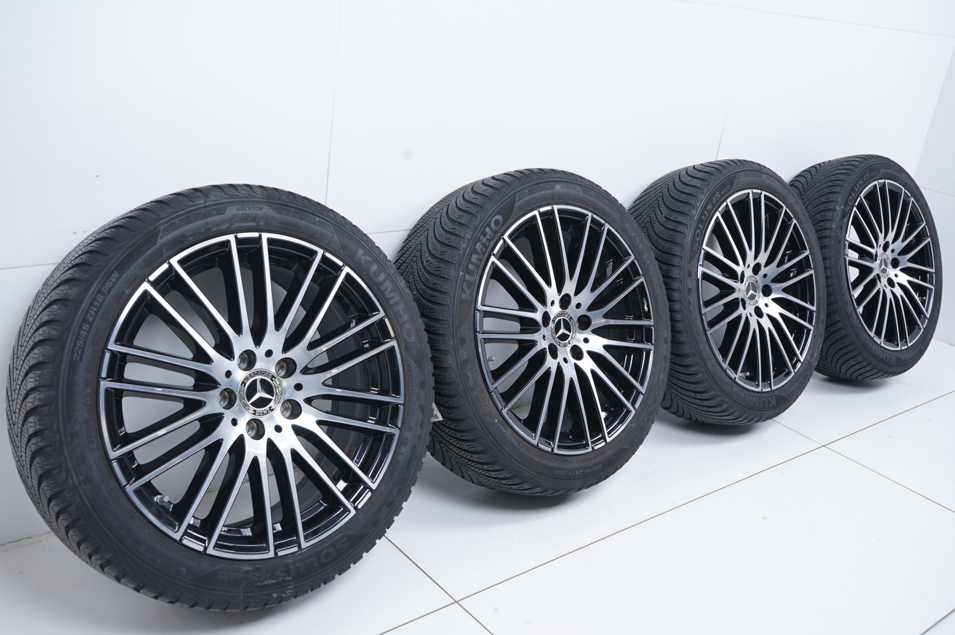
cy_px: 318
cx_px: 478
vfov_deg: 38.8
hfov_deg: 55.8
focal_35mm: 34
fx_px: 901
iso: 250
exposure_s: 1/100
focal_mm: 34
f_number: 7.1
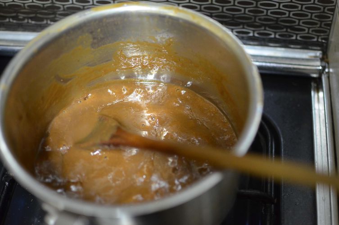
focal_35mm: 52
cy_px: 112
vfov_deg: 25.6
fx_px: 493
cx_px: 170
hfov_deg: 37.9
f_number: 1.8
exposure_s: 1/20
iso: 1600
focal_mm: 35
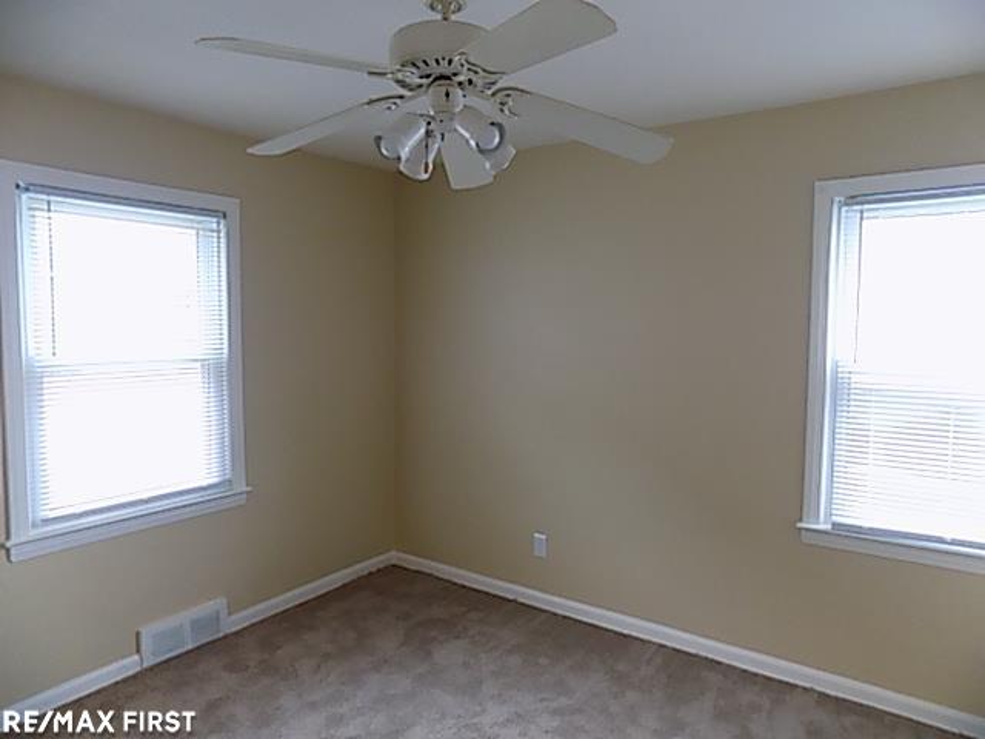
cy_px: 370
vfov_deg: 58.9
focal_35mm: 23
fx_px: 654
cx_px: 492
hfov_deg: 73.9
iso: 280
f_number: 3.1
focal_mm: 4
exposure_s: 1/30
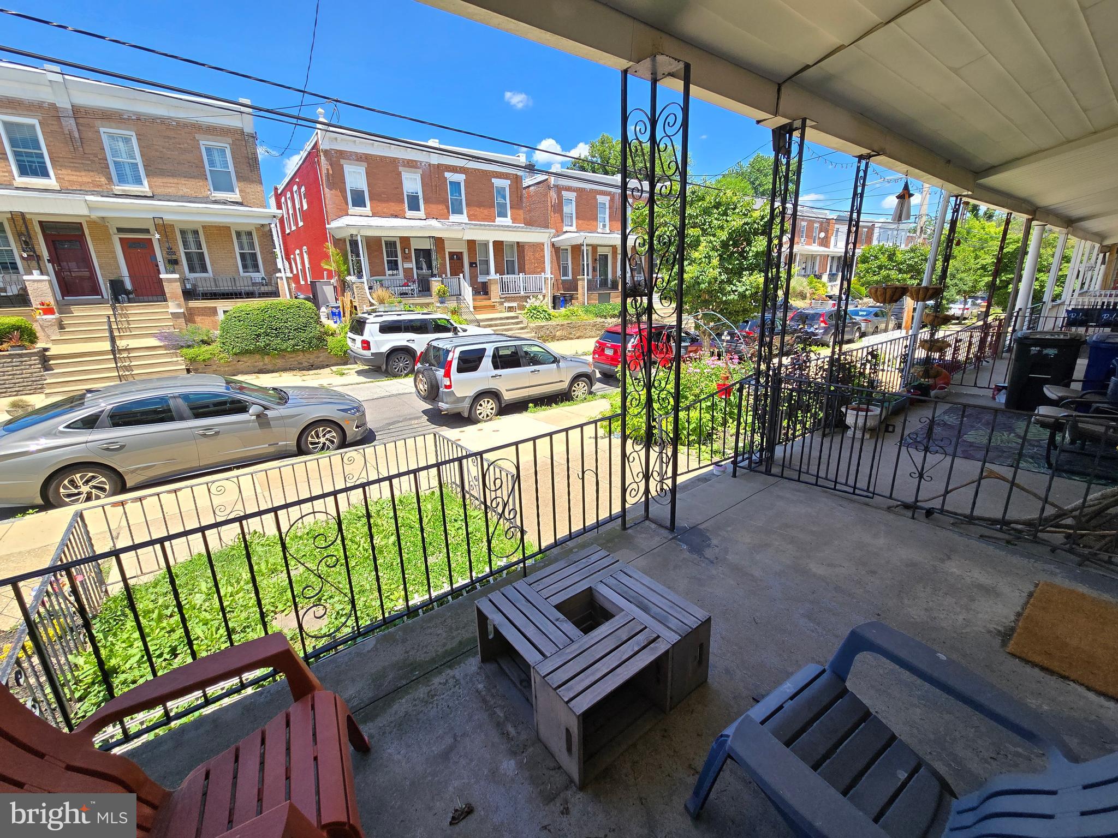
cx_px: 559
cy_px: 419
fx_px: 420
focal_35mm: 13
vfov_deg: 89.9
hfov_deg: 106.2
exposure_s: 1/965
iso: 50
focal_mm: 2.2
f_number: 2.2
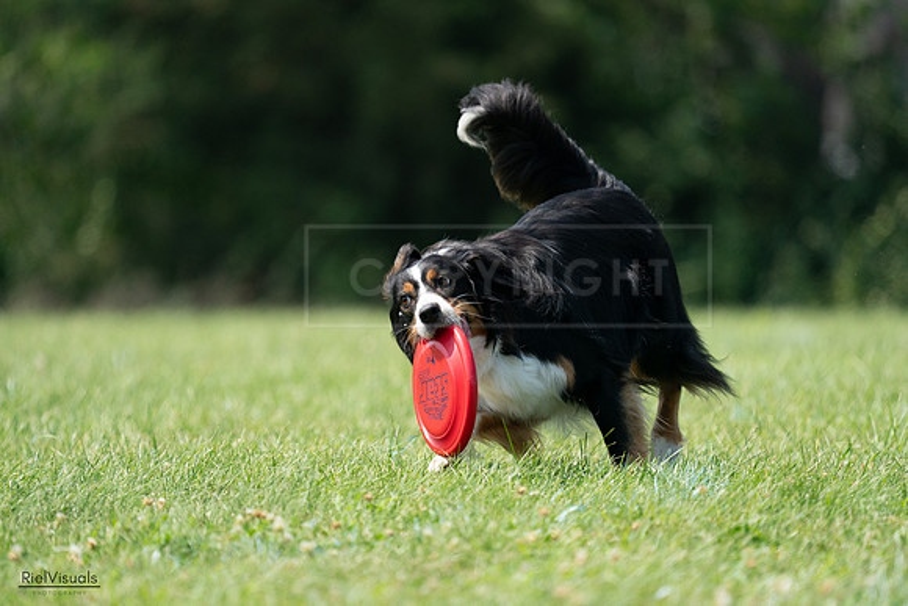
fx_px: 12613
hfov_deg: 4.1
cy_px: 303
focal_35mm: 500
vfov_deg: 2.8
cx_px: 454
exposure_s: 1/4000
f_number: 6.3
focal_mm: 500
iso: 1600
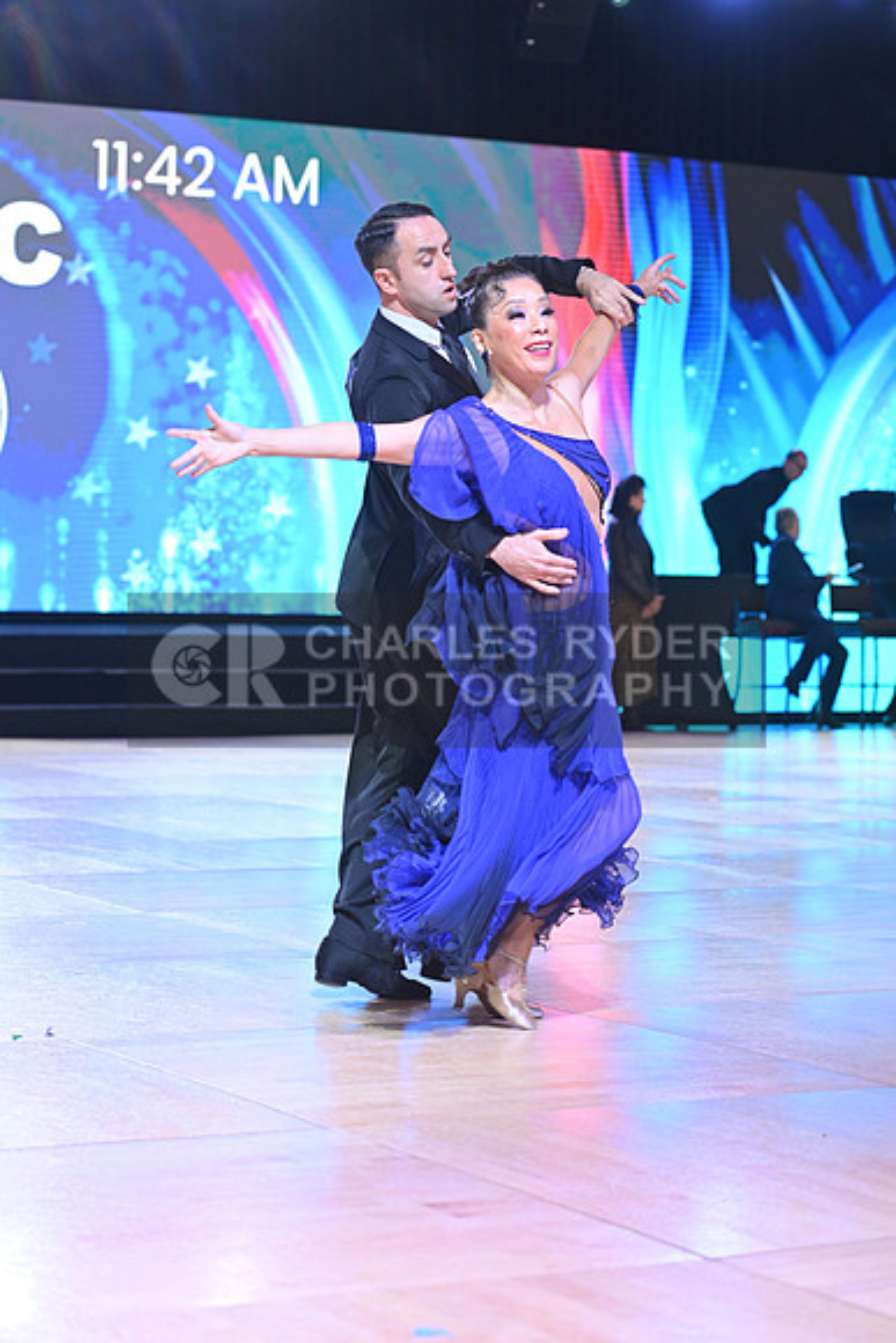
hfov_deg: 15.9
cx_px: 448
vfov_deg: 23.6
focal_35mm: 86
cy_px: 672
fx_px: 3209
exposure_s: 1/250
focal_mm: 86
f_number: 4
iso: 2000
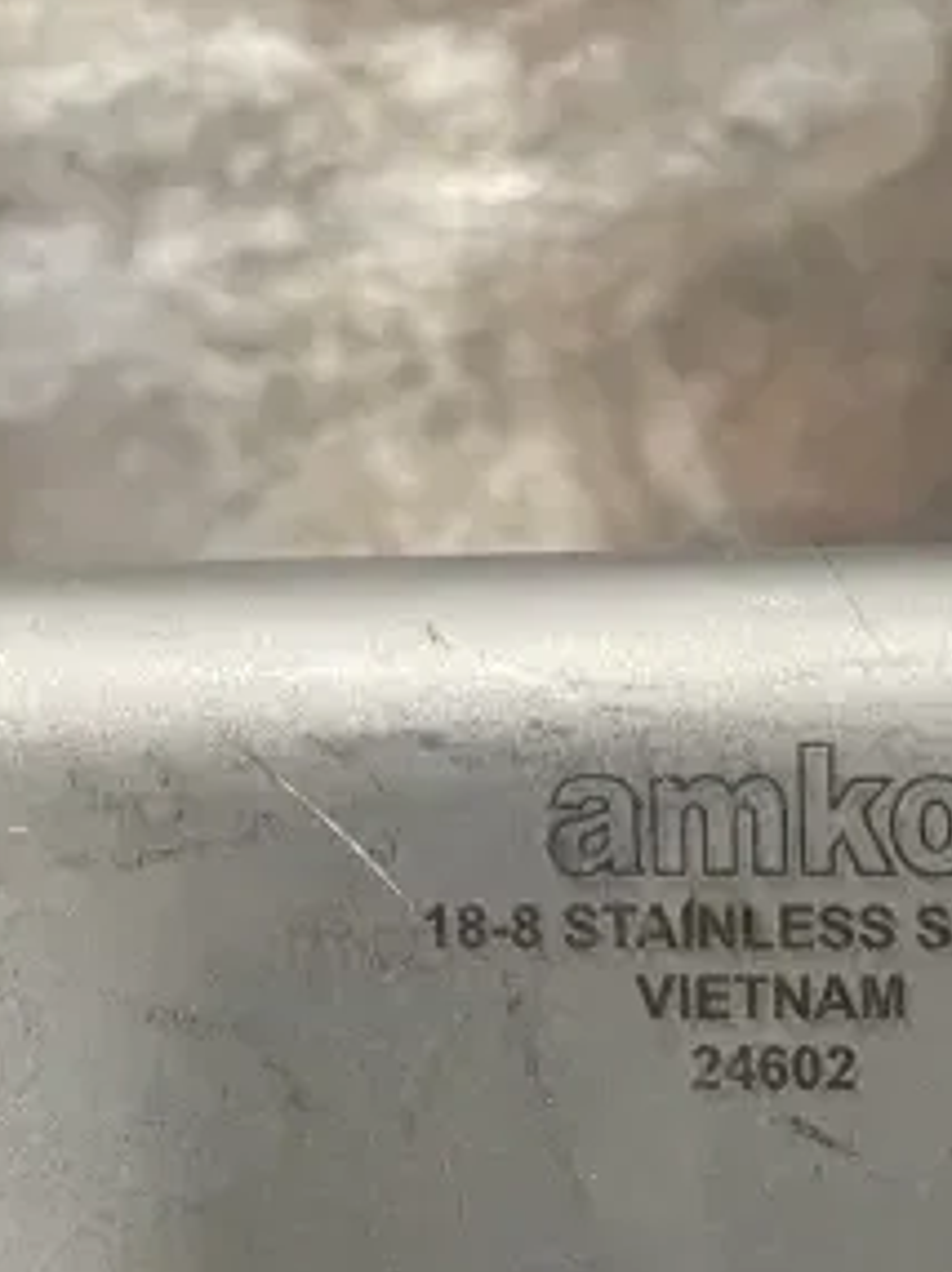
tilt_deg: -75.6
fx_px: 2718
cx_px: 1028
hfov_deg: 19.1
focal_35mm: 74
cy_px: 1763
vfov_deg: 22.7
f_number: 1.6
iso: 200
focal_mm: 4.2
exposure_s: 1/60
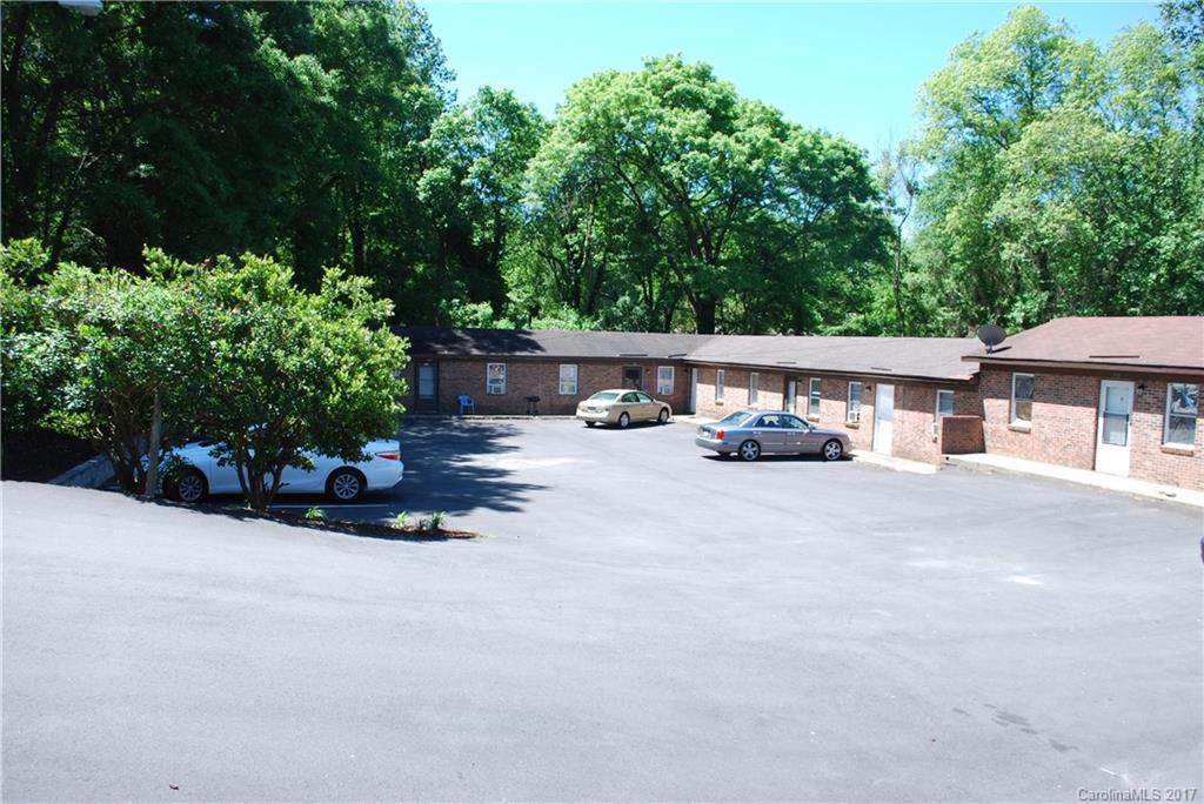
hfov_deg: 67.4
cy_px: 402
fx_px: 903
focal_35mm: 27
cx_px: 602
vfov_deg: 48.0
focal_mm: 18
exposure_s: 1/125
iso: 100
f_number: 5.6
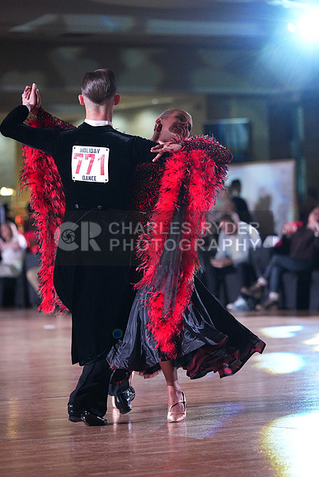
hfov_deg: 8.3
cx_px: 160
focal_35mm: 166
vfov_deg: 12.4
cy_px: 238
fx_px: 2205
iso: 8000
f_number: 4
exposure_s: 1/400
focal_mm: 166
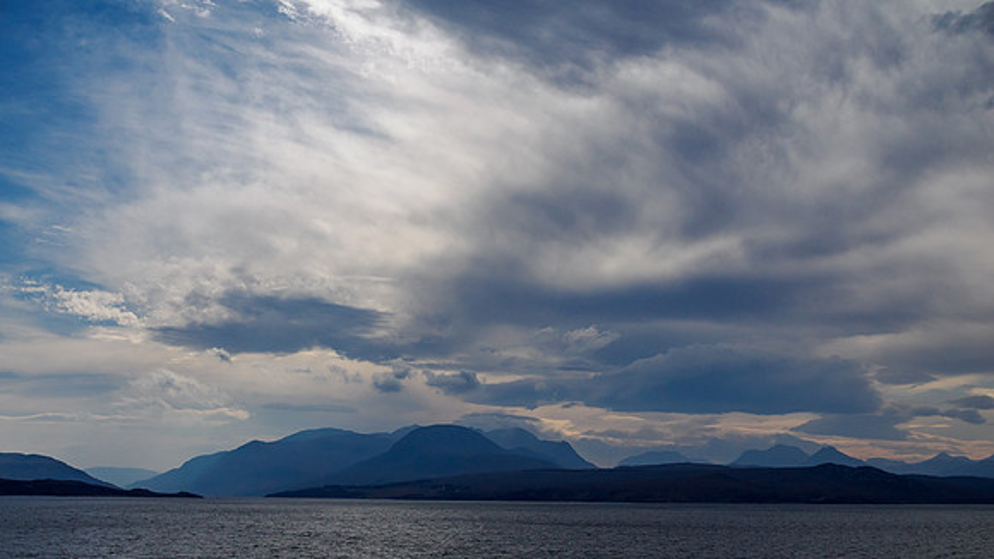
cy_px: 373
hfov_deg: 38.2
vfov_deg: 21.9
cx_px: 497
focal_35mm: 54
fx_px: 1435
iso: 400
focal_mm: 25
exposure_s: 1/6400
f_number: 5.6
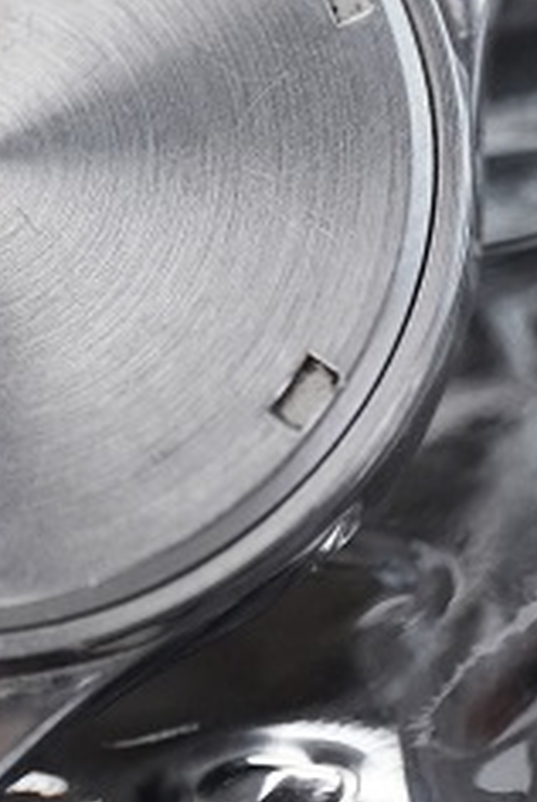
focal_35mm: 312
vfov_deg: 6.6
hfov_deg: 4.4
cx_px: -65
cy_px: 148
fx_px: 6960
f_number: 3.5
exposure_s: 1/250
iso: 4000
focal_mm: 105
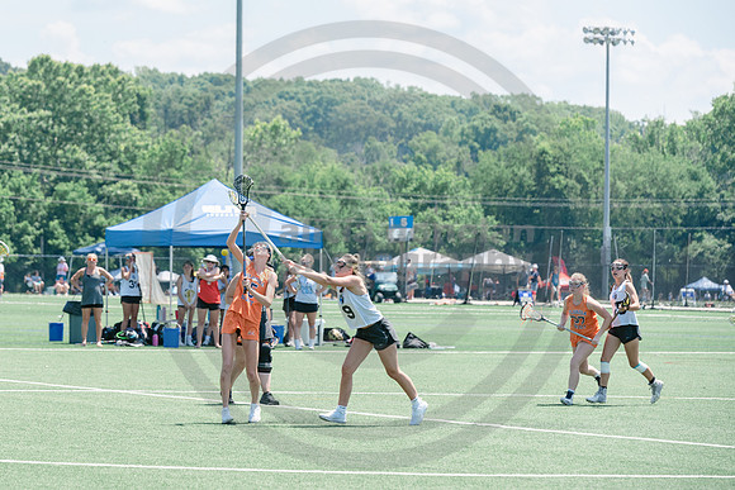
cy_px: 195
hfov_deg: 10.4
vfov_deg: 6.9
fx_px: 4052
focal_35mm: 198
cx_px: 297
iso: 400
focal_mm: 165
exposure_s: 1/2000
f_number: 5.6
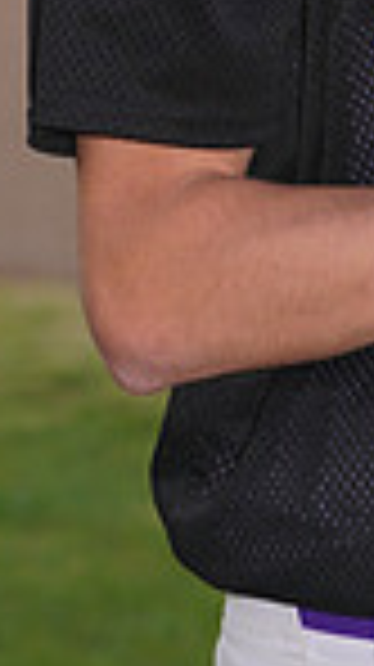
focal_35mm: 667
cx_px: 660
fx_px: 11786
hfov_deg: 1.8
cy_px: -243
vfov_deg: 3.2
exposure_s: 1/200
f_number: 7.1
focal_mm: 162
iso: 100
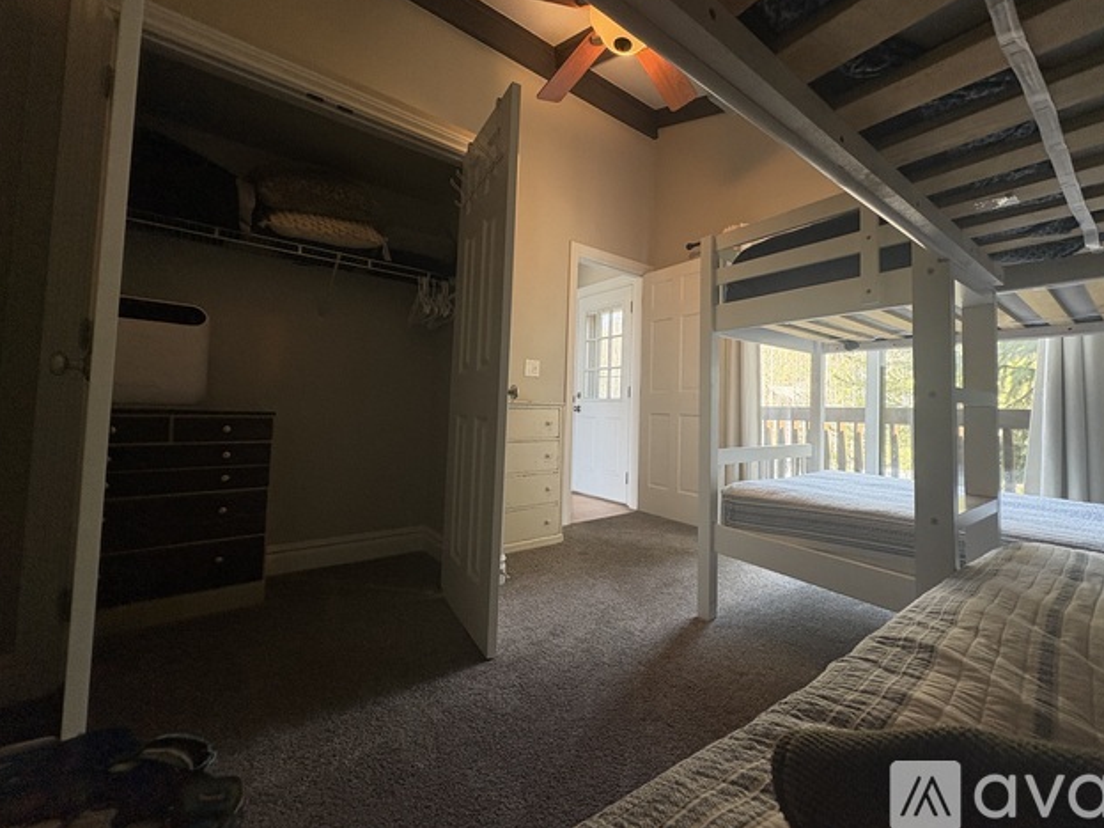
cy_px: 388
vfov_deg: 81.6
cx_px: 586
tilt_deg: +2.3
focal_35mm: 15
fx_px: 478
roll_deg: -2.0
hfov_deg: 98.1
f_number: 2.2
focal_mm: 2.22
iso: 320
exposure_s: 1/120
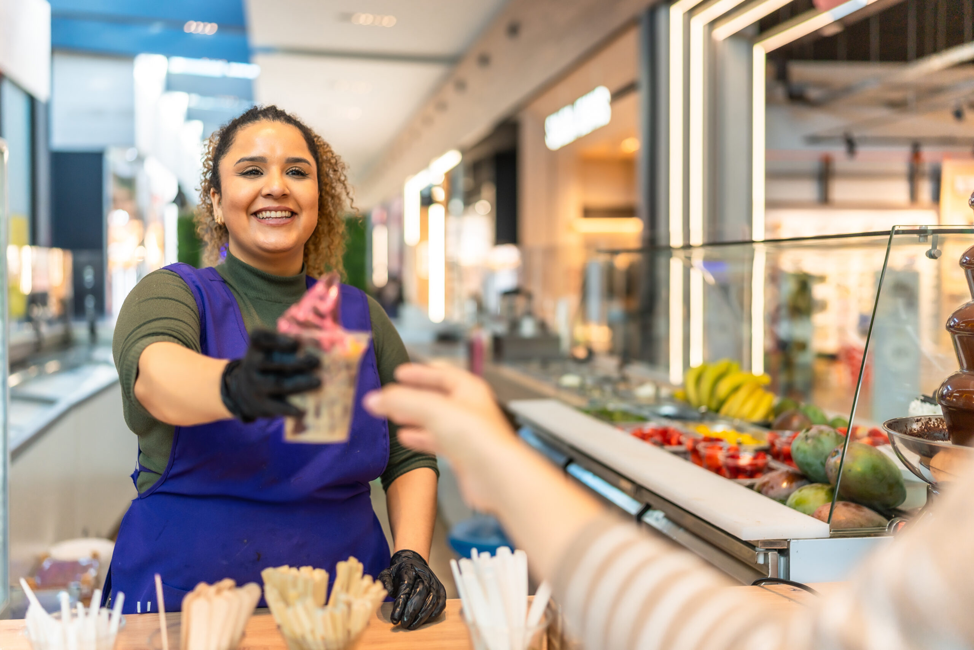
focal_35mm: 35
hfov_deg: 54.4
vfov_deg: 37.9
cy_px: 325
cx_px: 487
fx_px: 947
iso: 320
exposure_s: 1/400
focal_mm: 35
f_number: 1.4
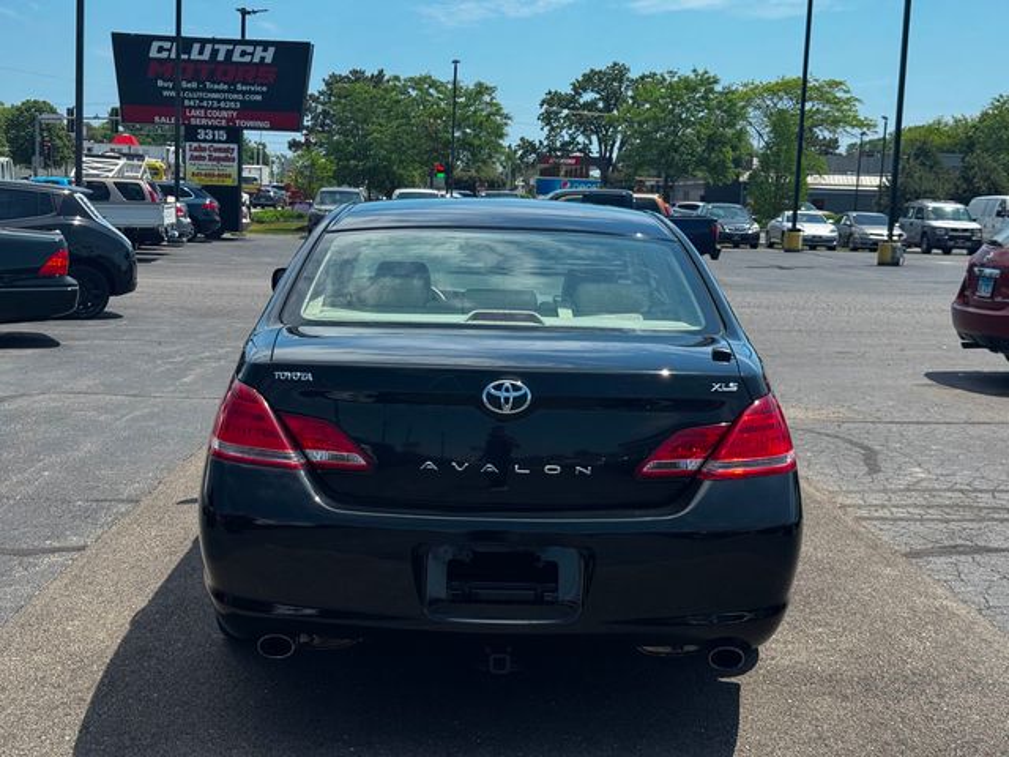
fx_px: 1399
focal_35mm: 48
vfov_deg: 30.3
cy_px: 378
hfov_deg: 39.7
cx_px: 504
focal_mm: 6.76
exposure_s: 1/3425
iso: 64
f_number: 1.78
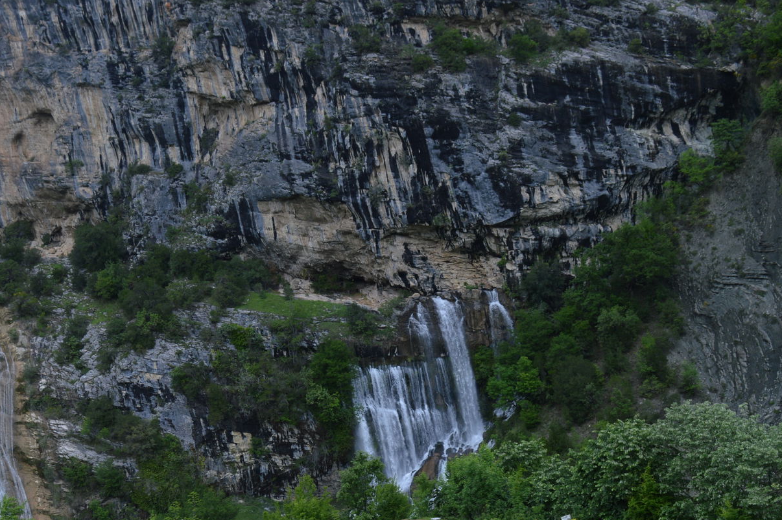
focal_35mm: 43
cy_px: 413
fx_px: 933
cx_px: 279
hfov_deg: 45.0
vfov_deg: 30.4
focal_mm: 18
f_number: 5
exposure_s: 1/200
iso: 100
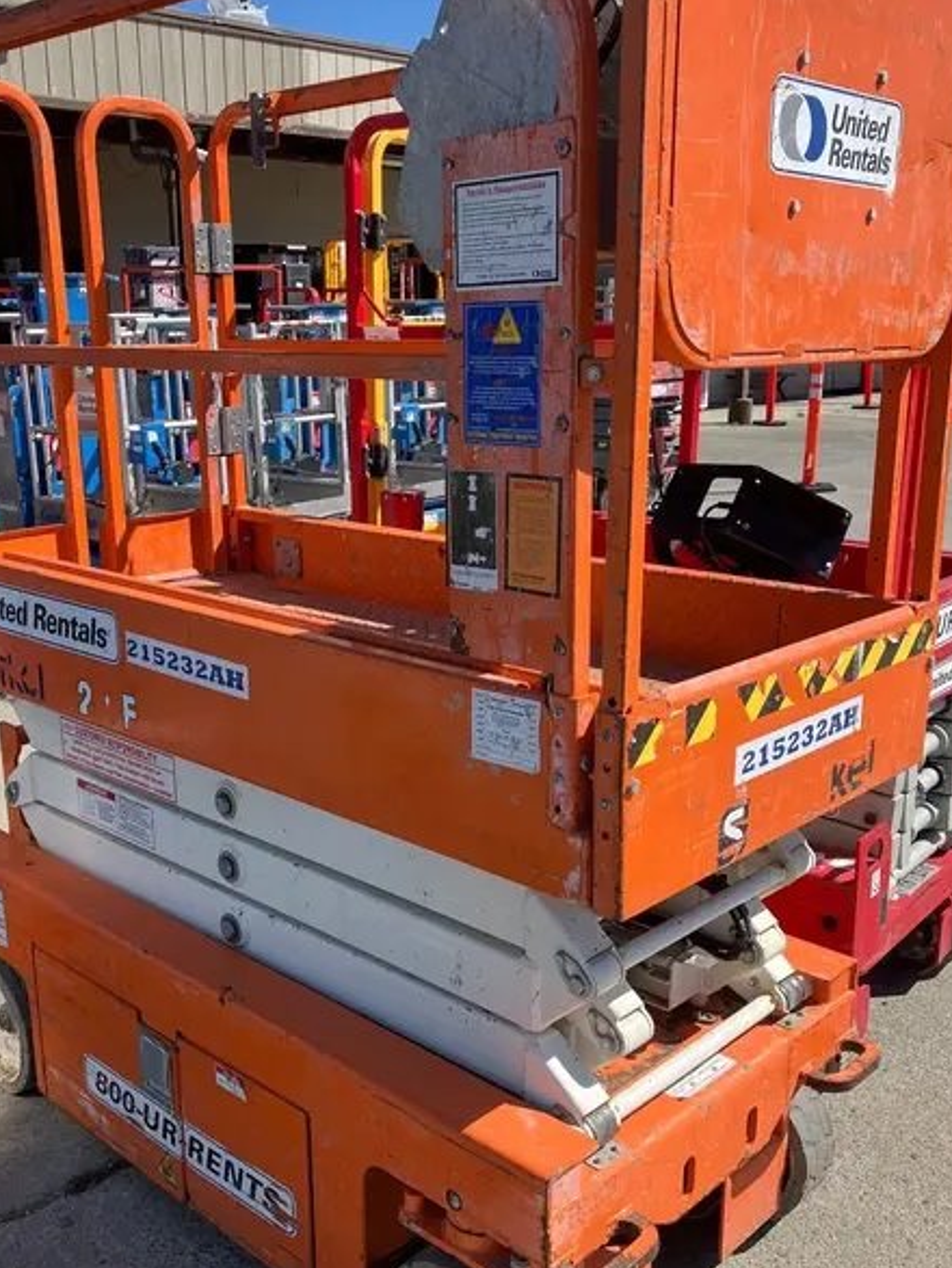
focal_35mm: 35
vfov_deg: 52.5
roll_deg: -0.2
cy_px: 687
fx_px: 1282
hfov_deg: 40.6
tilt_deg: -15.8
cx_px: 396
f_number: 1.8
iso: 32
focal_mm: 3.99
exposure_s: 1/1245
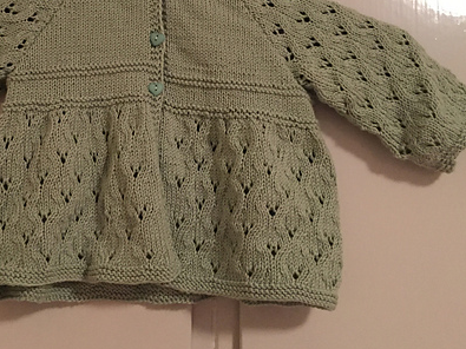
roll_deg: -2.7
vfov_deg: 30.5
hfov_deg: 39.9
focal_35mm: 47
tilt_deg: +9.2
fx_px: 633
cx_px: 149
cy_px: 100
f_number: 2.2
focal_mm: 4.15
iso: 400
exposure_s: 1/17
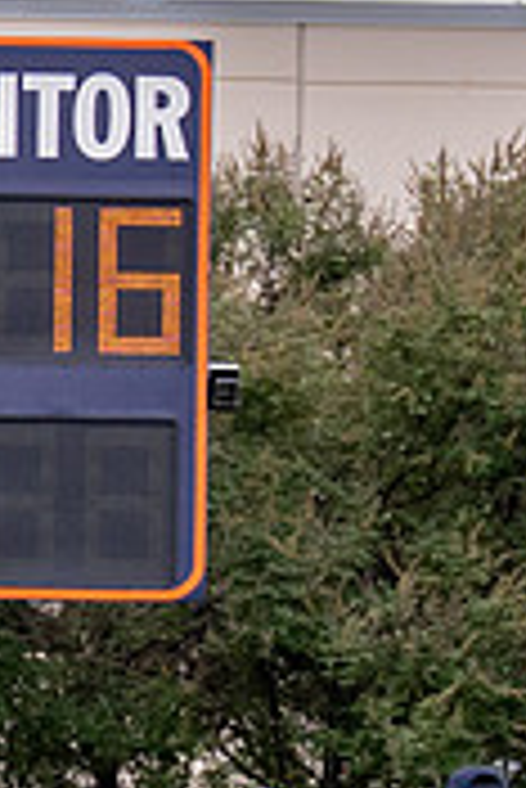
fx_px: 37576
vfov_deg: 1.2
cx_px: -454
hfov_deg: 0.8
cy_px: 468
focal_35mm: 1718
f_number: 2.8
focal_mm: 200
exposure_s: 1/3200
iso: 400
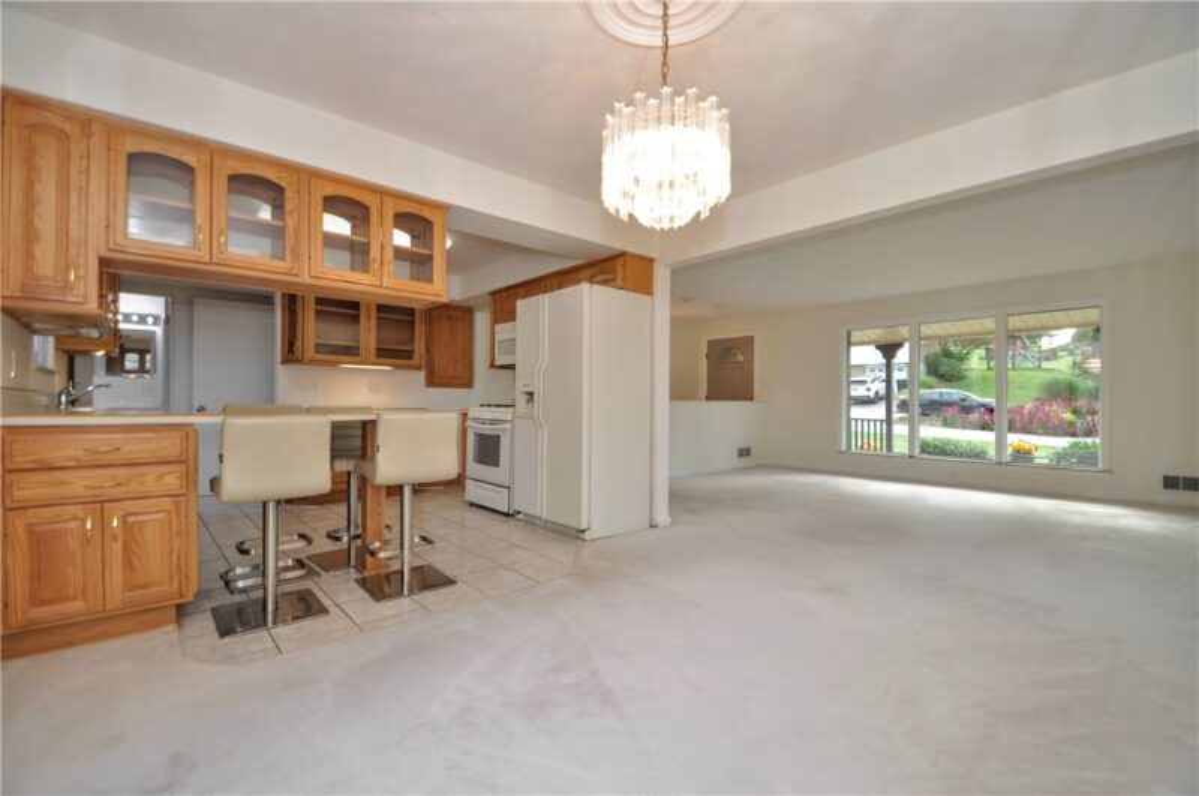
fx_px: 499
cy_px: 398
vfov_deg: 77.2
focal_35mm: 15
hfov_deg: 100.5
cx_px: 600
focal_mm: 10
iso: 320
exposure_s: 1/100
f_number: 5
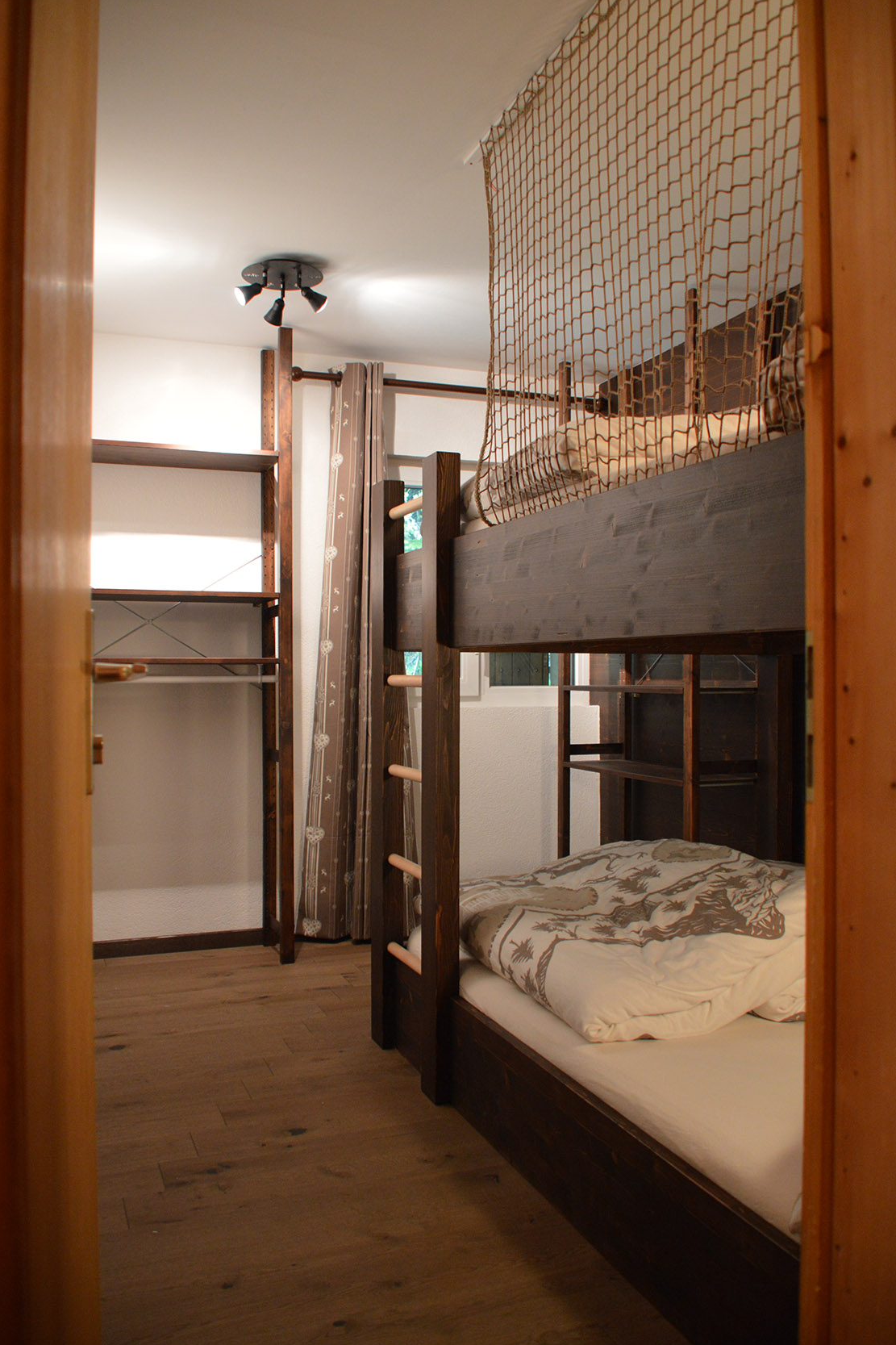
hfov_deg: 46.4
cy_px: 683
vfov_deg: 65.5
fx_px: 1045
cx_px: 436
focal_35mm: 28
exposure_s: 1/15
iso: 900
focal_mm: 18
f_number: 3.5
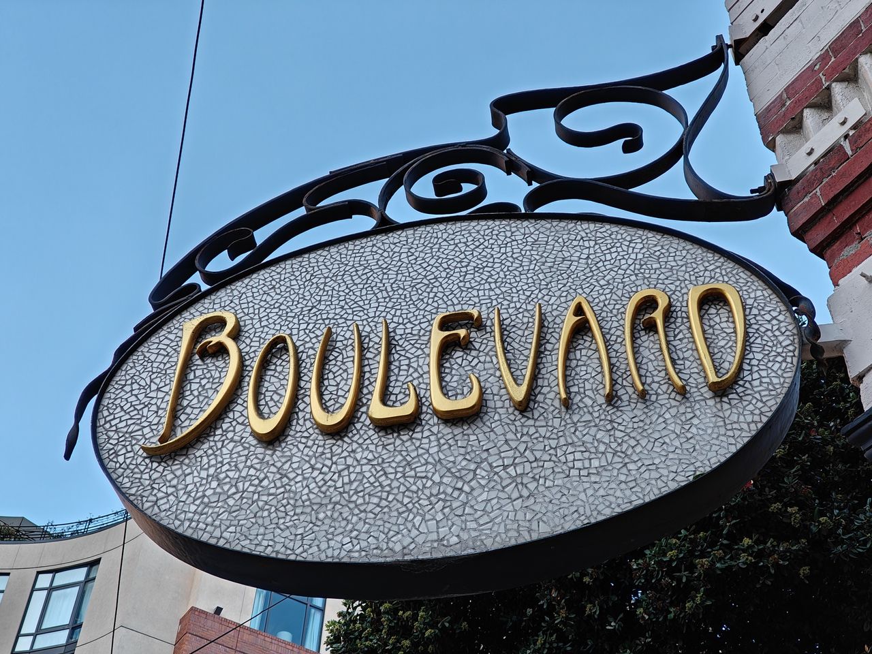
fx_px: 1184
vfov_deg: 30.9
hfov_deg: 40.4
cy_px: 327
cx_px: 436
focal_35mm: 47
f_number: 2
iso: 80
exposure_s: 1/200
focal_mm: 7.1
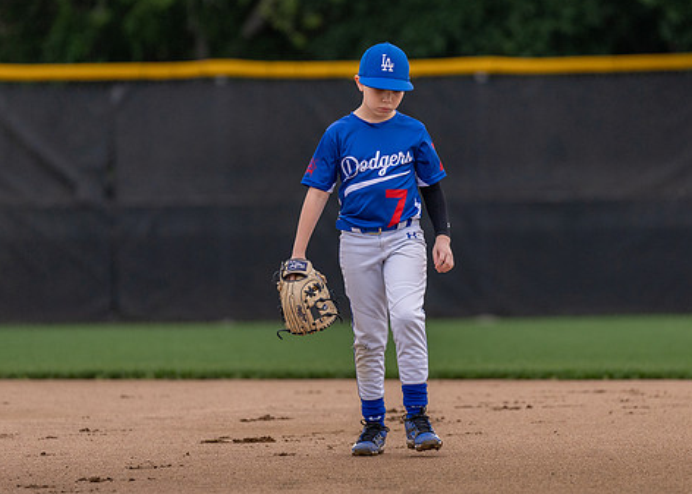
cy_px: 258
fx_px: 7585
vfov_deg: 3.7
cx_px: 389
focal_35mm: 386
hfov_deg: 5.2
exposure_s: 1/2500
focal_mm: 200
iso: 320
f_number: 2.8
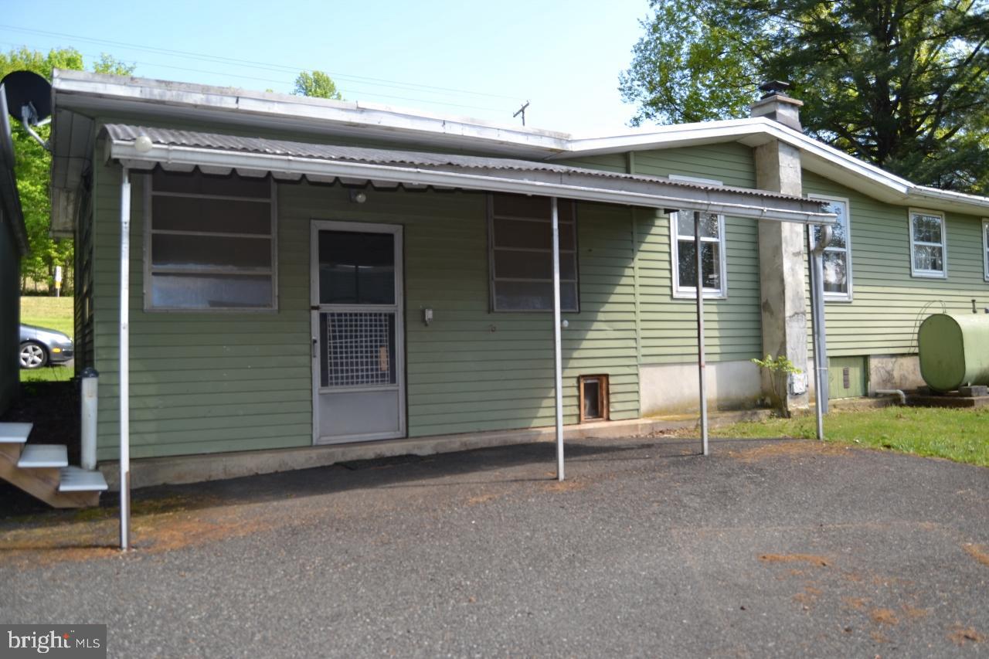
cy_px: 330
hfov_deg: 67.4
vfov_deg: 47.9
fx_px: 742
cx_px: 494
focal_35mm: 27
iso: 100
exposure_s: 1/200
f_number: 4.5
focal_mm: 18
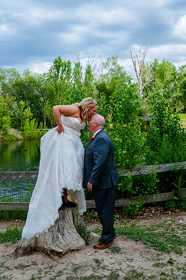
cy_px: 140
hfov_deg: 35.0
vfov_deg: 50.7
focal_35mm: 38
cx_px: 93
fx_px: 295
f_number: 5
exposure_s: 1/500
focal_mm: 38
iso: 640
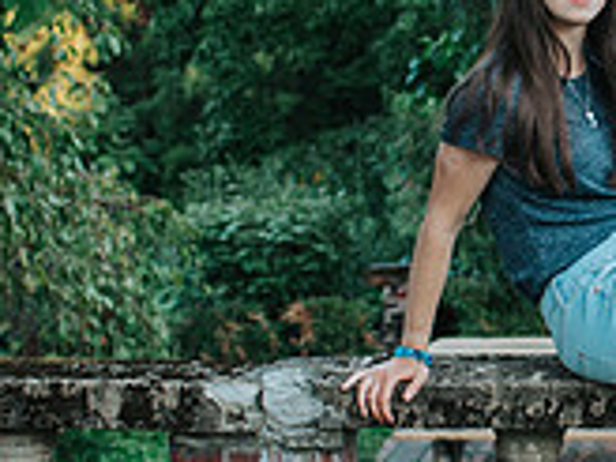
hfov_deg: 14.6
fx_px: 2349
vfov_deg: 11.2
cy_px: 219
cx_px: 696
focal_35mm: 132
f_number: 2.8
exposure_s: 1/640
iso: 720
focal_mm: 35
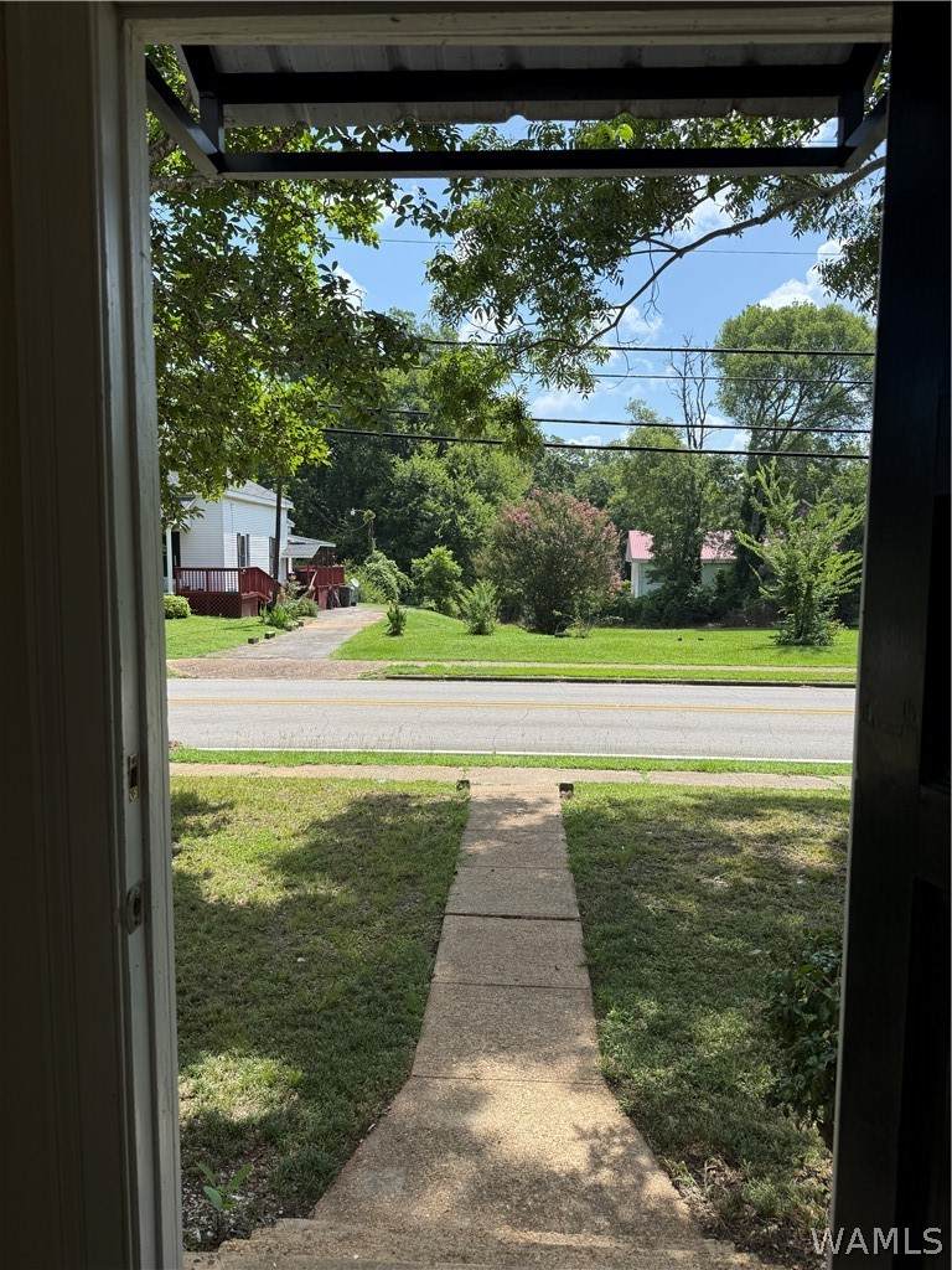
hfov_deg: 56.8
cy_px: 635
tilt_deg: -3.8
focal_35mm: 24
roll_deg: +0.0
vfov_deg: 71.6
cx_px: 476
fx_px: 880
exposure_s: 1/2703
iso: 80
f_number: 1.78
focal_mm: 6.76
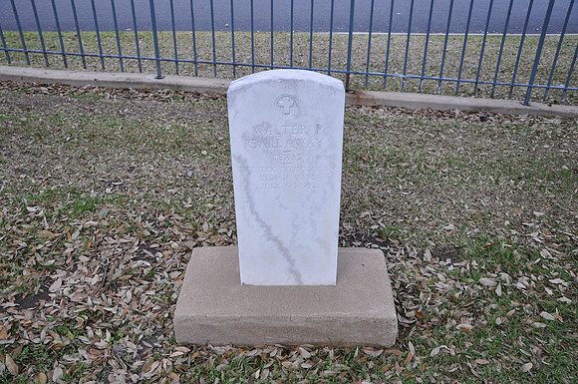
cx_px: 289
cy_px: 192
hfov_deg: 59.6
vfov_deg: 41.6
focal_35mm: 32
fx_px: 505
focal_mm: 21
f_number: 5.6
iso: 400
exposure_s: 1/125
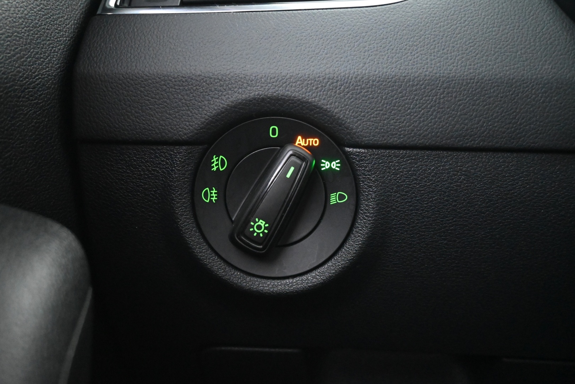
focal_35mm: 32
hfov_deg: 59.5
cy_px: 192
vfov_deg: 41.7
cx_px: 288
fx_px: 503
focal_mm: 21
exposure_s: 1/30
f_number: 4
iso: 7200
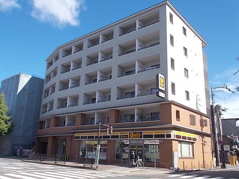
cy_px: 90
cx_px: 120
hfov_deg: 54.0
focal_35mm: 34
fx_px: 235
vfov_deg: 41.8
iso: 80
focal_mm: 6
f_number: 9.2
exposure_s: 1/80
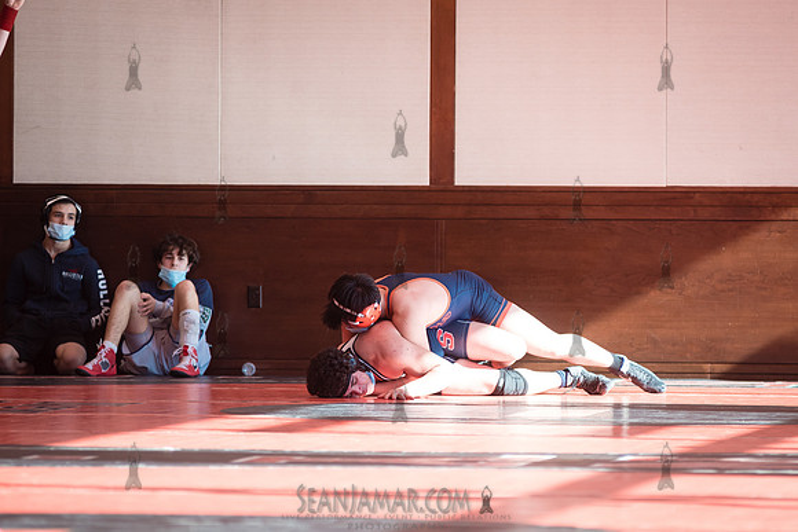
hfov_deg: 7.5
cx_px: 456
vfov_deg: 5.0
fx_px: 6047
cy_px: 294
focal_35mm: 273
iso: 400
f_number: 4
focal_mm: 200
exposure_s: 1/400
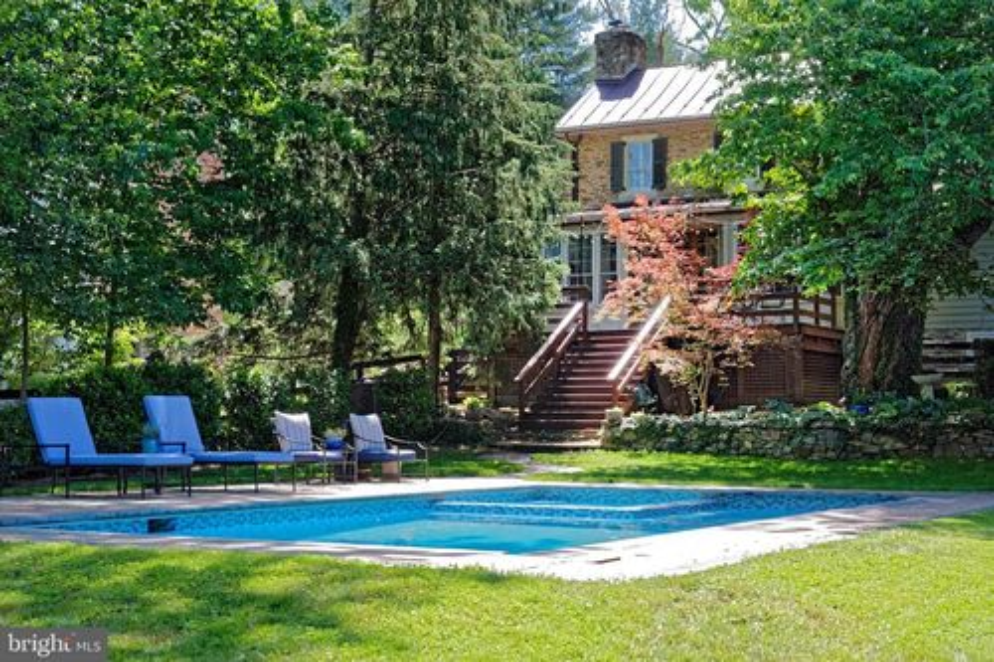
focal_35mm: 52
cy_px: 331
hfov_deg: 38.2
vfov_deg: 26.0
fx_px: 1435
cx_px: 497
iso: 400
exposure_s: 1/80
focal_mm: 52
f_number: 8
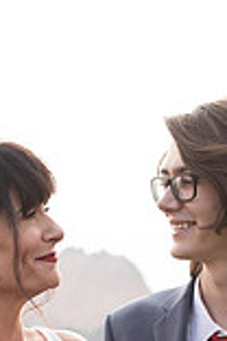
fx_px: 1362
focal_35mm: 144
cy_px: 415
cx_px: 142
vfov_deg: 13.8
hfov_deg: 9.5
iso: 160
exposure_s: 1/400
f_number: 4
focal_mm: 50
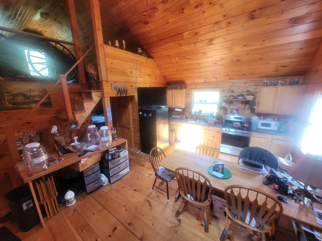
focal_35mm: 13
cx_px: 161
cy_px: 120
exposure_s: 1/60
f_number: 2.2
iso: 200
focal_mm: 1.74
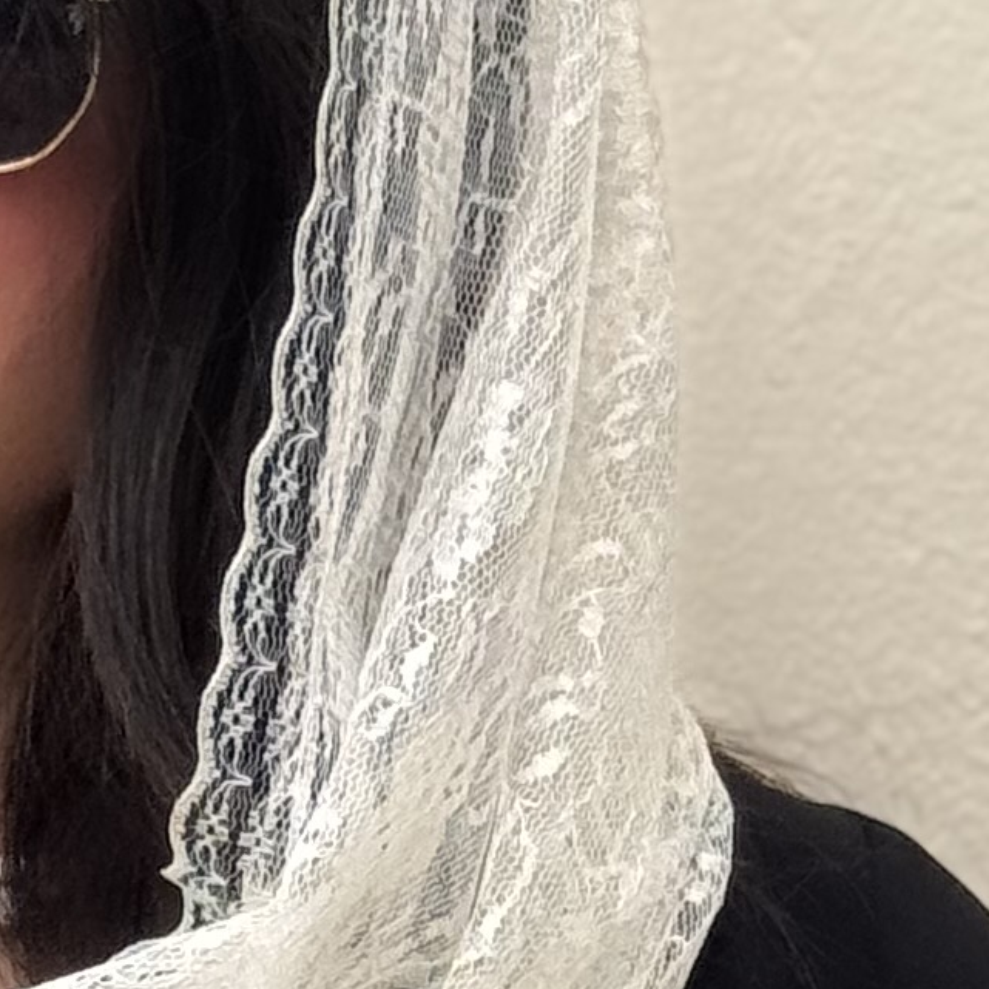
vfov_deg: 6.5
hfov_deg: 6.5
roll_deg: -1.6
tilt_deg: -8.1
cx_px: 93
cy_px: 1401
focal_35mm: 267
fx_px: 8630
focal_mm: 6.76
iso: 64
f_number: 1.78
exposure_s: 1/822
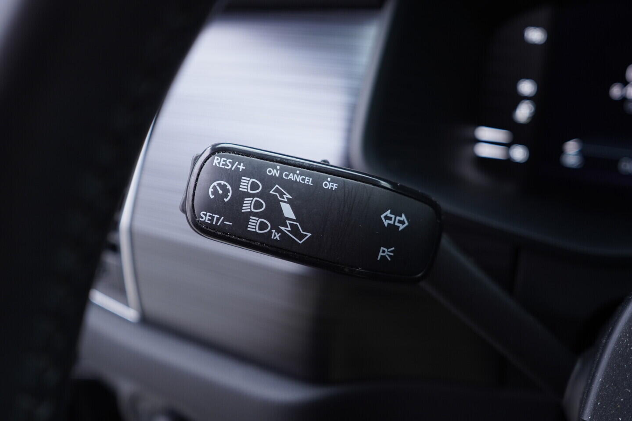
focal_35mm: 36
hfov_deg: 53.1
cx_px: 316
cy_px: 210
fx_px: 632
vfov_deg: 36.9
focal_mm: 24
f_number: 2.8
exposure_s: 1/40
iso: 200
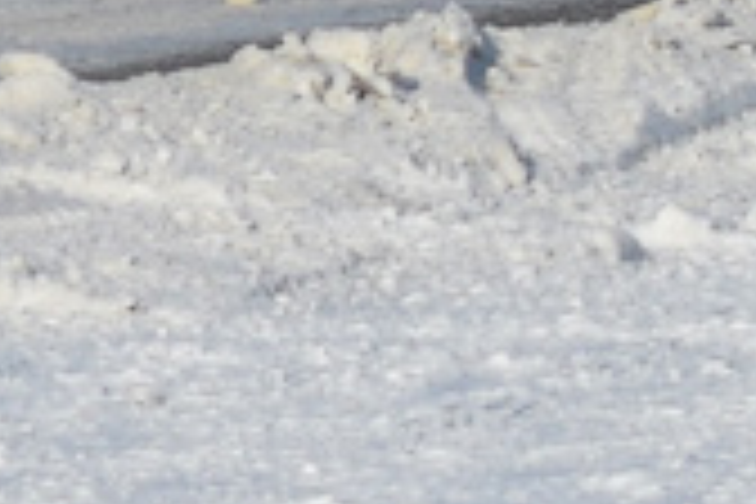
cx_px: -1296
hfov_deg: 3.4
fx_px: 12380
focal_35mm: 590
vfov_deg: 2.3
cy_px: -1233
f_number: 6.3
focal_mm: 55
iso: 100
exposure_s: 1/800
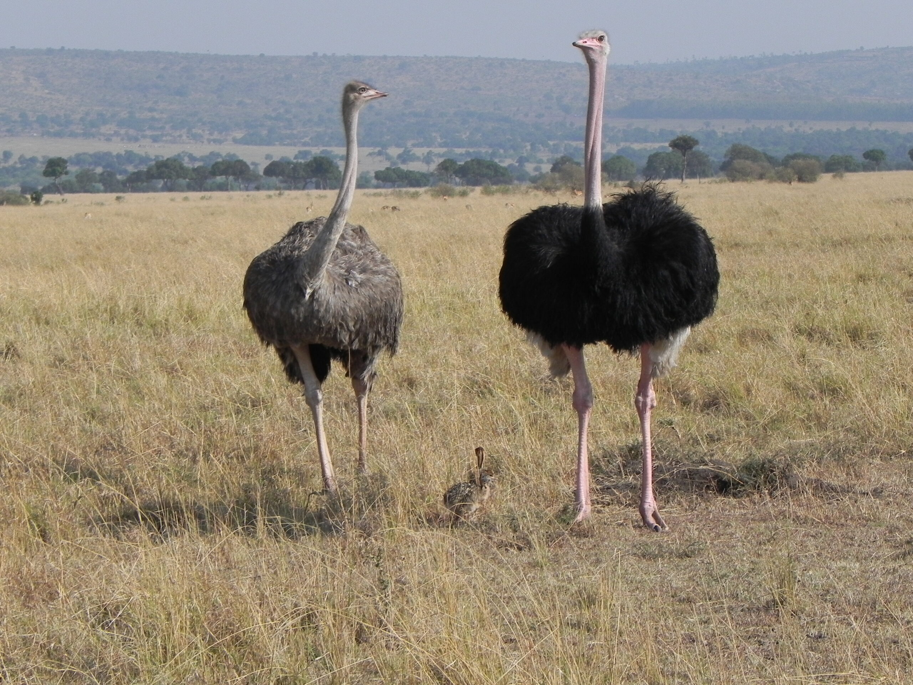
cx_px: 456
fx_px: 4853
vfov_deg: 8.1
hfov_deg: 10.7
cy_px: 342
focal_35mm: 184
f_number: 7.1
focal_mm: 32.7
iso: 160
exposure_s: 1/483
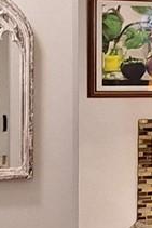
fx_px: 1144
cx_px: 786
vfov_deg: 11.3
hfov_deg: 5.5
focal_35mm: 181
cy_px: 70
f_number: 1.8
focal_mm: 5.54
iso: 125
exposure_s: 1/40
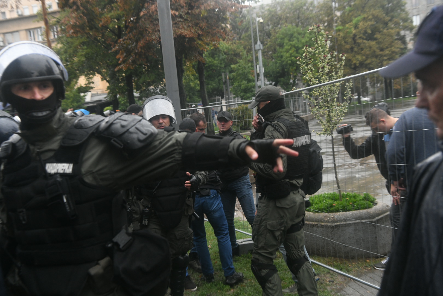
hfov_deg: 50.7
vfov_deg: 35.1
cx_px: 222
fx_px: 468
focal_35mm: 38
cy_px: 148
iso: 2000
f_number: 5
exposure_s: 1/200
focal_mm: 38
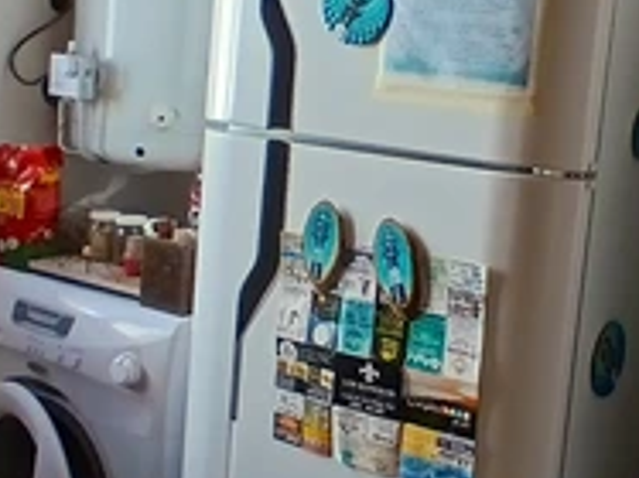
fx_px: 738
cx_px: 400
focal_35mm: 40
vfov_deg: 35.8
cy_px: 188
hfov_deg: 46.4
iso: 80
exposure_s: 1/100
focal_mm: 1.4
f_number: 2.2
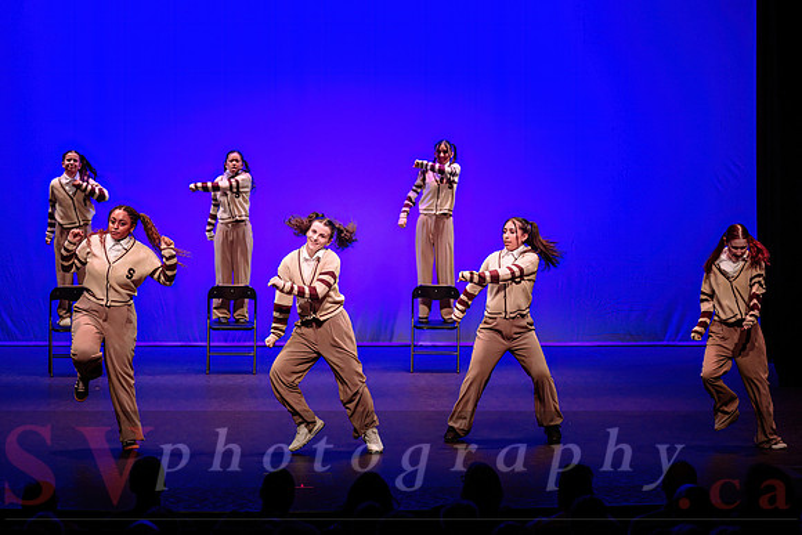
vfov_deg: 13.5
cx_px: 388
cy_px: 219
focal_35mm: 101
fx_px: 2260
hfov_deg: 20.1
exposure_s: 1/400
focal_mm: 86
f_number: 2.8
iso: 1250
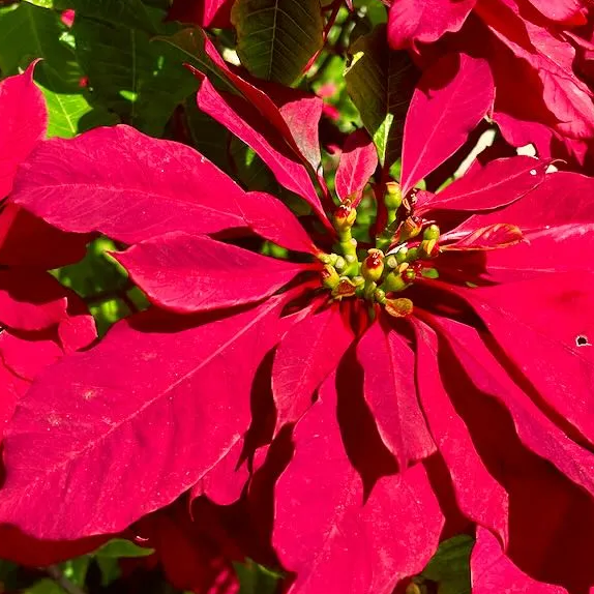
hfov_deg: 40.7
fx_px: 796
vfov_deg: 40.9
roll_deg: -2.2
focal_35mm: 41
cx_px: 356
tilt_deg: -34.5
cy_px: 306
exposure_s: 1/1642
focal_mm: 4.2
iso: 32
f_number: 1.6
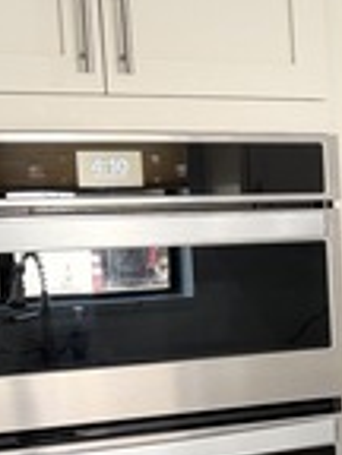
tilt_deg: -7.0
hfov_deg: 12.3
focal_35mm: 111
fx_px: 1462
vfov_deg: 17.6
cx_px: 605
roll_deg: +0.6
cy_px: 368
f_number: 1.78
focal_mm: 6.76
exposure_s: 1/60
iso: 200
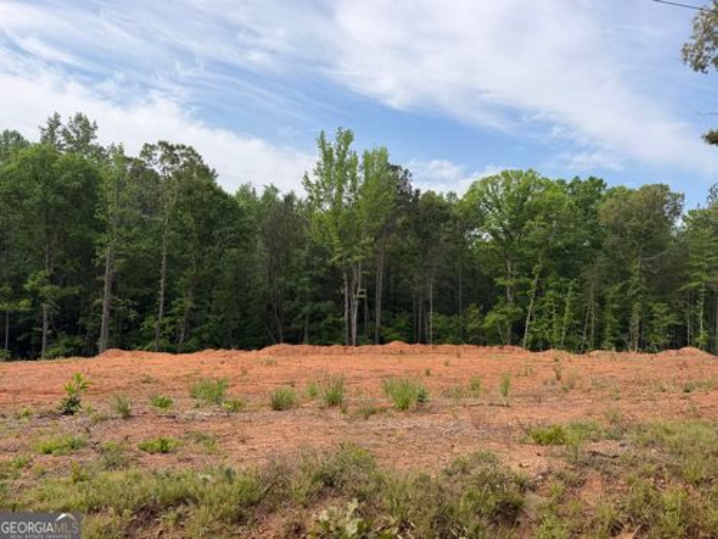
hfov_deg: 71.6
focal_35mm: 24
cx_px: 359
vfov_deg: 56.8
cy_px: 270
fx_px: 498
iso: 80
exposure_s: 1/2525
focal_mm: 6.76
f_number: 1.78
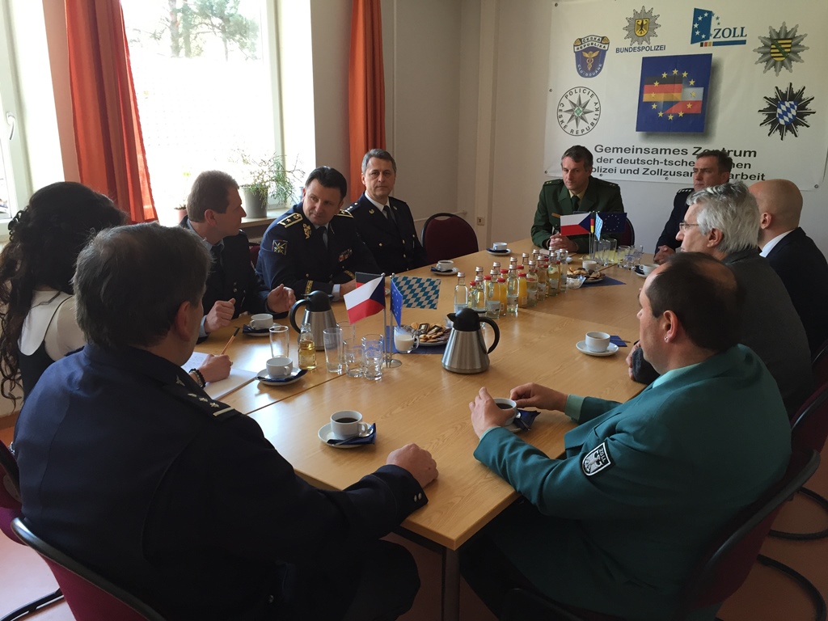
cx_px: 414
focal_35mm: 29
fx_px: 694
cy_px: 310
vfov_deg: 48.2
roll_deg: -1.8
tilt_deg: -13.4
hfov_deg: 61.7
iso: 40
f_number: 2.2
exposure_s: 1/33
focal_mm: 4.15
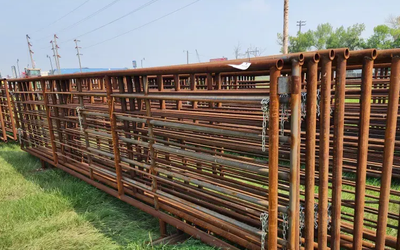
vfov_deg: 40.1
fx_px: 338
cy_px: 168
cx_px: 235
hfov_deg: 60.8
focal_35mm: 31
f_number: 1.8
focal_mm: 6.4
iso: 12
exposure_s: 1/703
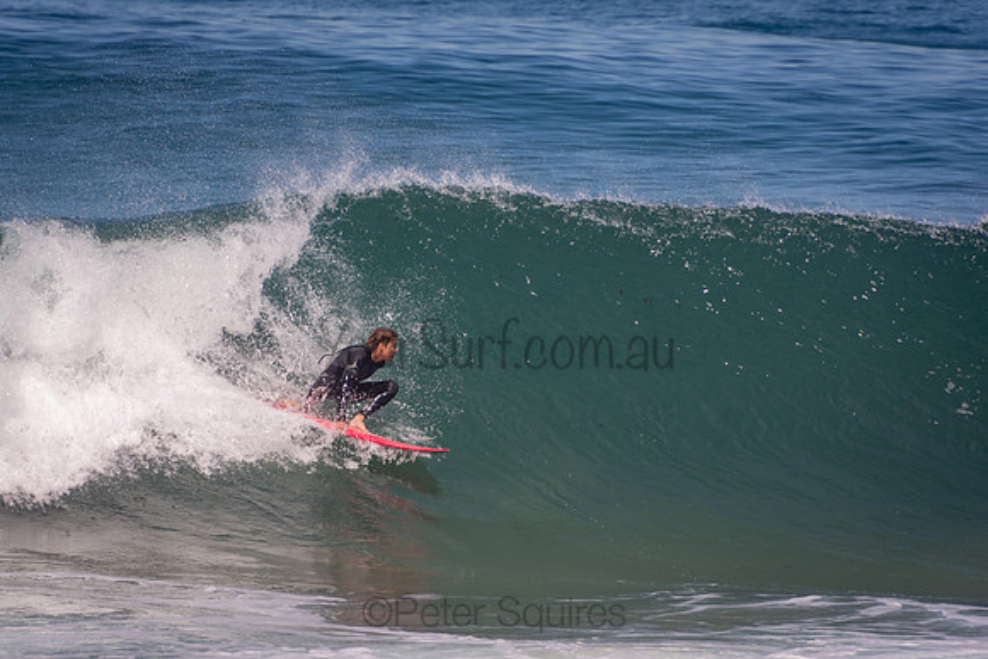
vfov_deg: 2.3
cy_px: 330
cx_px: 494
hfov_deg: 3.4
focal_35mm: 600
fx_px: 16470
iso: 180
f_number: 5.6
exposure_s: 1/1250
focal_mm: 400
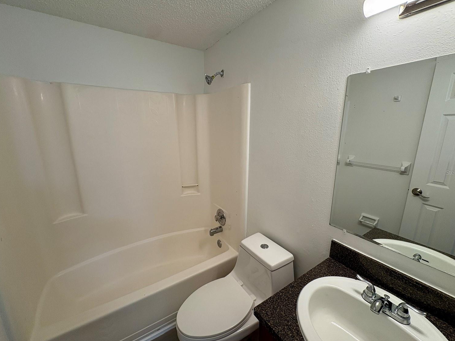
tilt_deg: -12.9
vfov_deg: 81.8
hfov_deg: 98.2
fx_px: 197
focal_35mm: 15
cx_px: 231
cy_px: 172
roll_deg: +0.3
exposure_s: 1/60
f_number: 2.2
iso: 125
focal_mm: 2.22
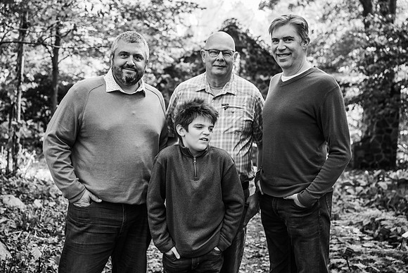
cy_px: 136
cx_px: 204
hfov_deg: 38.2
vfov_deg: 26.0
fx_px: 589
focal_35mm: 52
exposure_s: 1/320
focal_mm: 52
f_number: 4
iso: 500
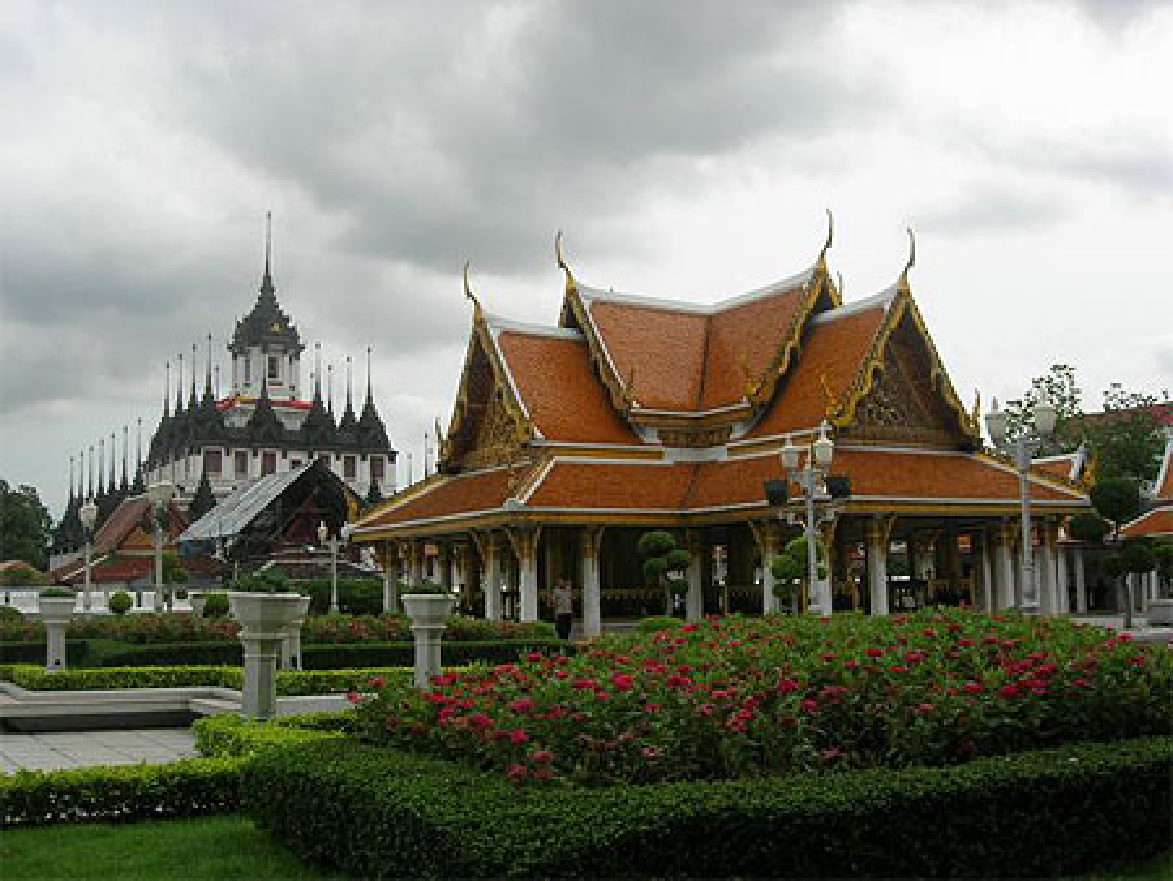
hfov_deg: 49.0
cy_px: 440
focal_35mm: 38
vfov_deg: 37.8
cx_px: 586
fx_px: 1288
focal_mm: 7.8
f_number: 4.8
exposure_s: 1/451
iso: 64
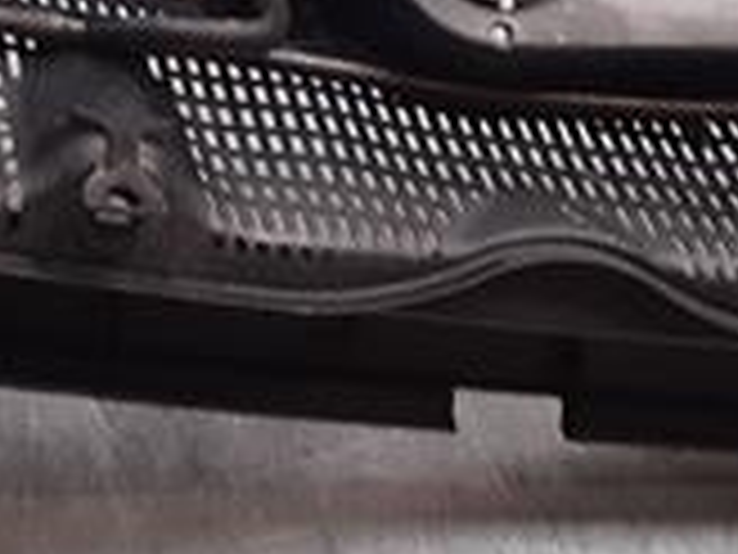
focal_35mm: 109
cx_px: -54
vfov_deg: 13.1
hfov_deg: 17.5
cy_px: -185
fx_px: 2324
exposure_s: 1/50
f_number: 1.9
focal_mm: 2.91
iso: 50
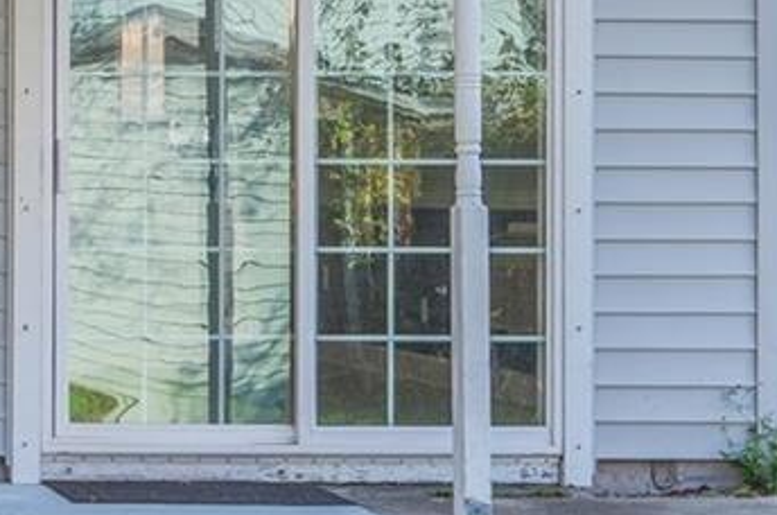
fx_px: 2607
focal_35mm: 121
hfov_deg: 15.3
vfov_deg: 11.1
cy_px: -67
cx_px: -486
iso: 100
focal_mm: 26
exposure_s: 1/125
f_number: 9
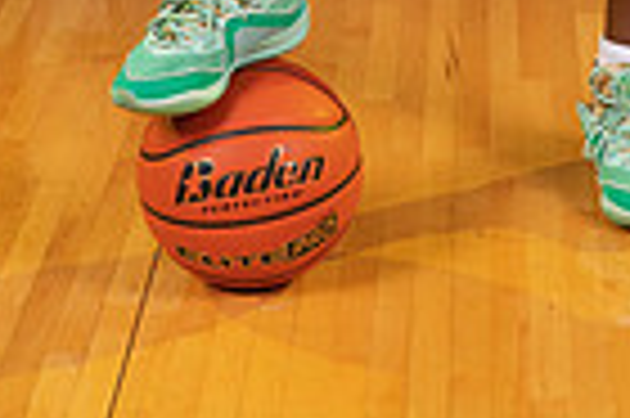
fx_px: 2814
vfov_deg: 7.9
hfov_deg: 12.7
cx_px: 536
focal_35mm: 161
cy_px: -584
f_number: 7.1
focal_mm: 50
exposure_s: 1/320
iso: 320
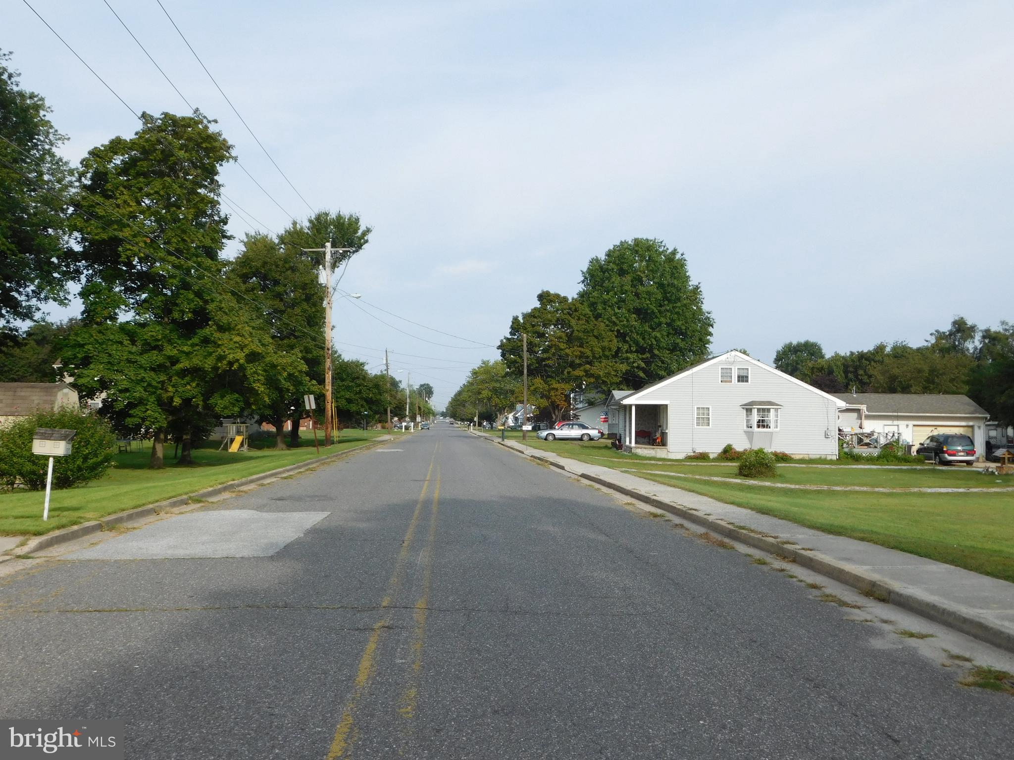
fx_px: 1055
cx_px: 507
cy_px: 380
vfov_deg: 39.7
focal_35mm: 36
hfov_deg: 51.4
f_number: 3.5
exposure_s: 1/1000
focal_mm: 6.3
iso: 125
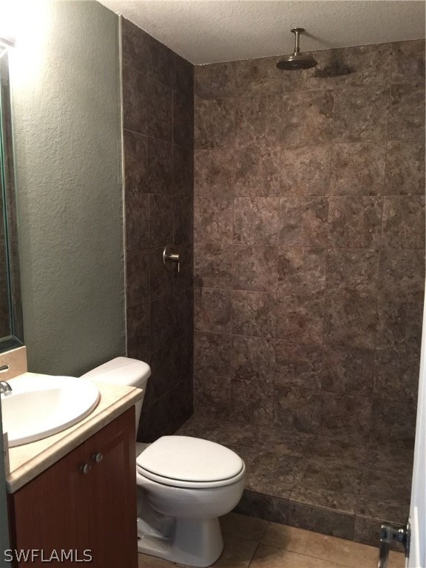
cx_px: 213
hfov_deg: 48.2
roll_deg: -0.6
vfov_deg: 61.7
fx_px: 476
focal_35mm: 29
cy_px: 284
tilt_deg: -8.4
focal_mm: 4.15
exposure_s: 1/10
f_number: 2.2
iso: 125
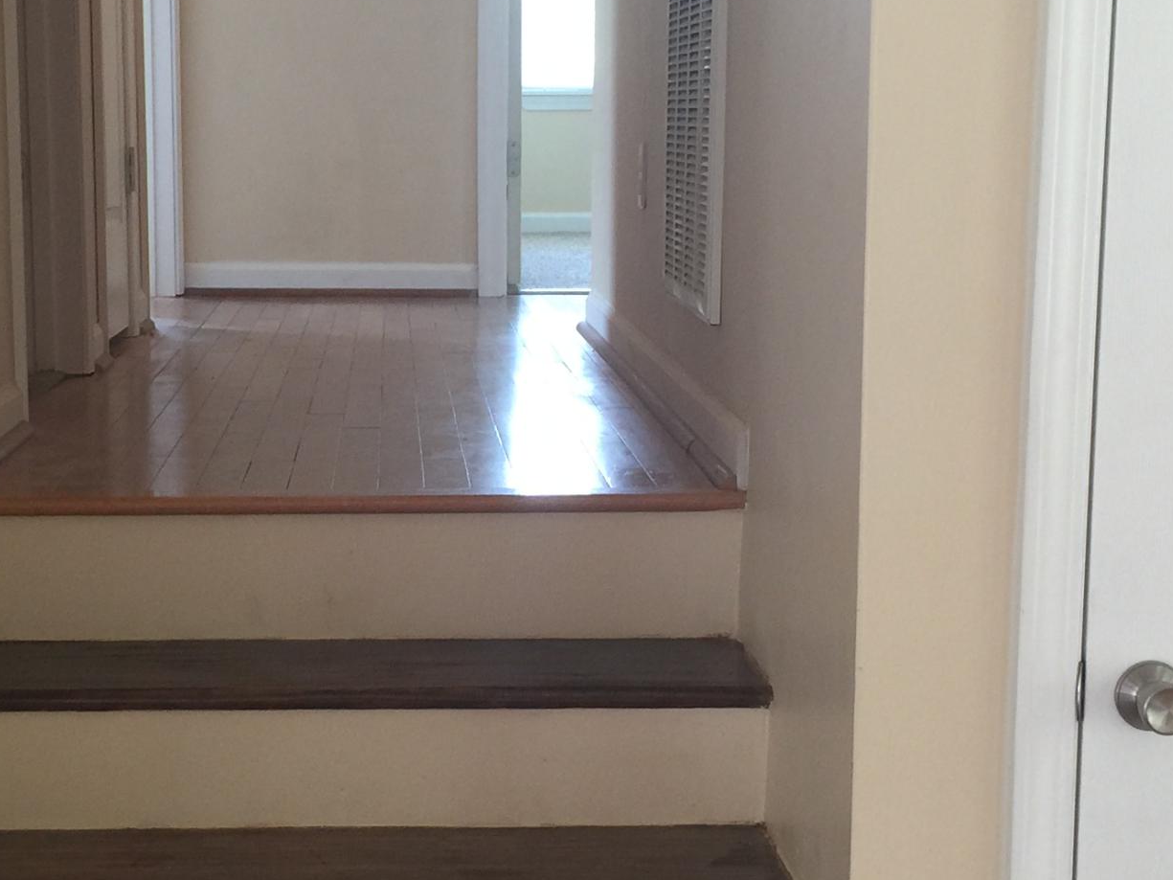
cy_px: 511
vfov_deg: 20.7
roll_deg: -0.4
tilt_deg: -8.2
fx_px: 2406
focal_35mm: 71
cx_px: 431
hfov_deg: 27.3
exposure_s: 1/15
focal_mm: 4.15
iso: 40
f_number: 2.2
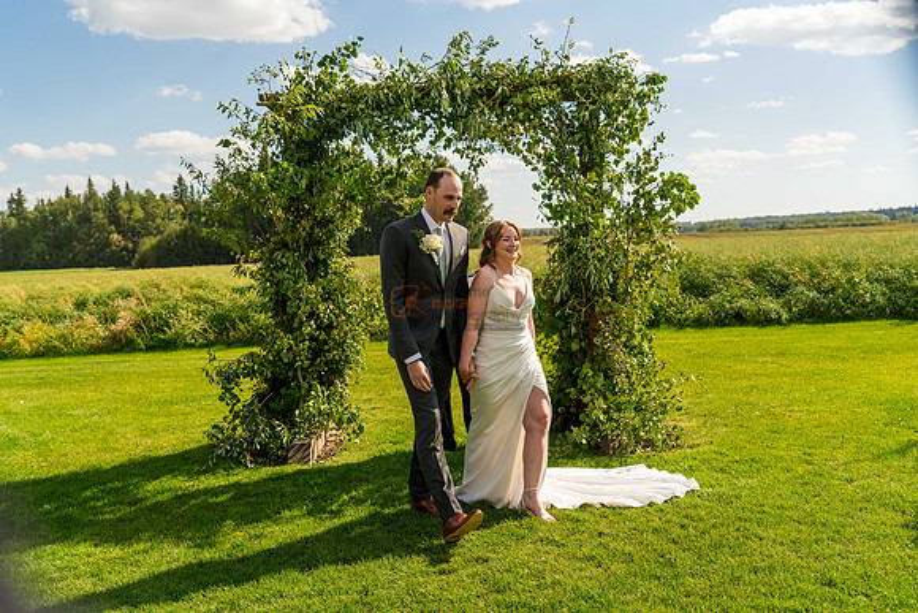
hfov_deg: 54.4
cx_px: 459
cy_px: 306
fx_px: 893
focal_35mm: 35
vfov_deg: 37.9
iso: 400
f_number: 4.5
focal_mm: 35
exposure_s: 1/2500
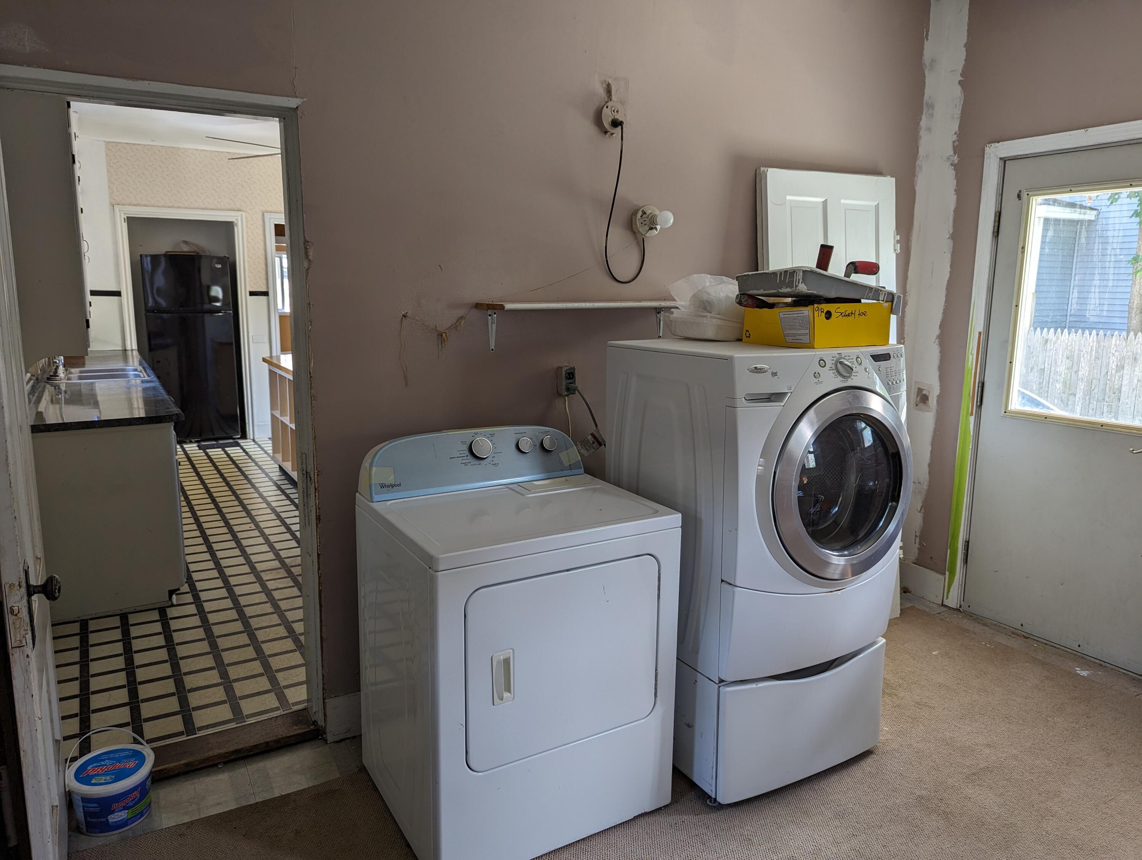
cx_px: 571
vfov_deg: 56.9
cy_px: 430
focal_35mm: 24
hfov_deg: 71.5
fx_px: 793
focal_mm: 6.81
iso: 39
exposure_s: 1/23.8
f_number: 1.85
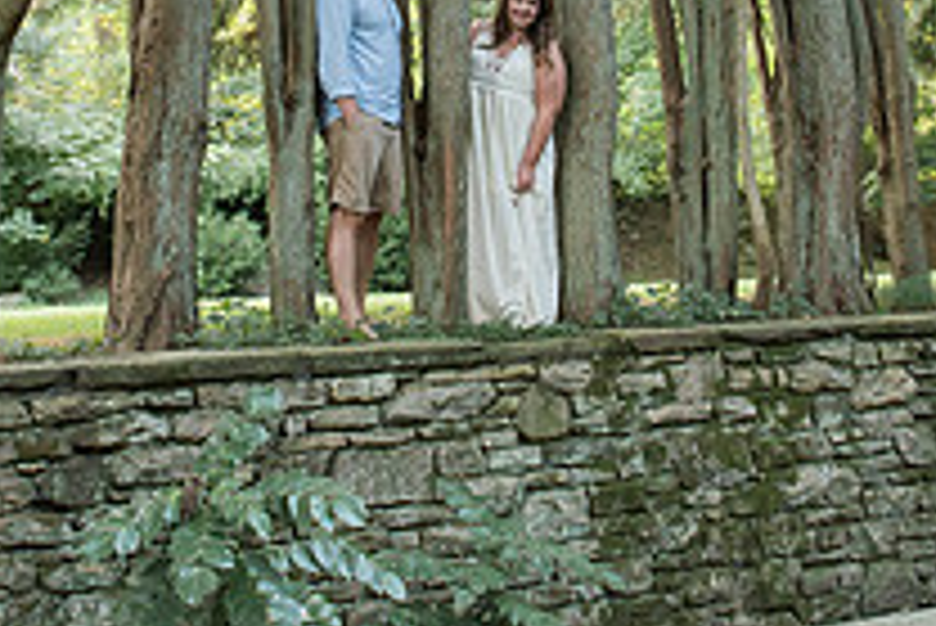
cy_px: -182
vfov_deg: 18.9
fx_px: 1743
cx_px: 490
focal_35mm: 67
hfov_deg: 30.1
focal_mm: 24
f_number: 3.5
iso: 1000
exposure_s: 1/60
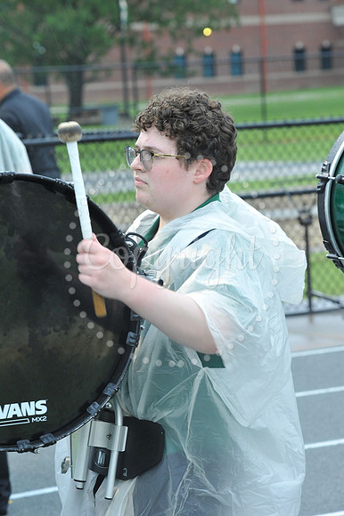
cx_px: 172
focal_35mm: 125
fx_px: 1794
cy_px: 258
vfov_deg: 16.4
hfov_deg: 11.0
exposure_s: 1/80
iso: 2500
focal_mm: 125
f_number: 9
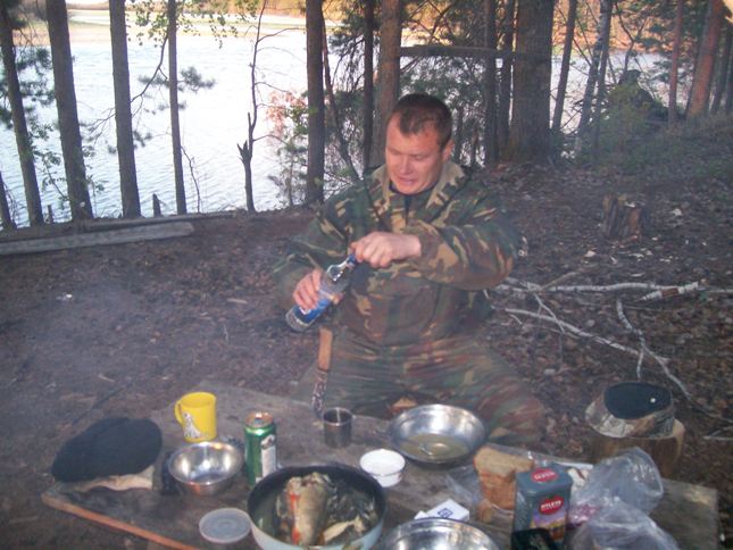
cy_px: 275
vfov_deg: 40.7
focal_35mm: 35
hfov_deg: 52.6
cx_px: 366
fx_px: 741
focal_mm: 5.8
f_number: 2.8
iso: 200
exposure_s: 1/64
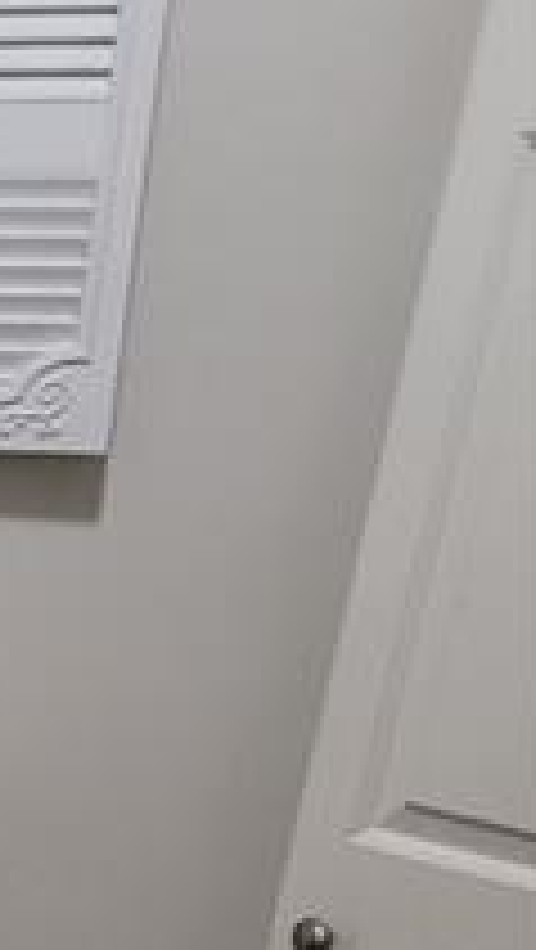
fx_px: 2396
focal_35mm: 95
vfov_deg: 21.7
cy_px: 932
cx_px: -748
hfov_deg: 10.9
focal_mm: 6.7
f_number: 1.8
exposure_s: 1/60
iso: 250
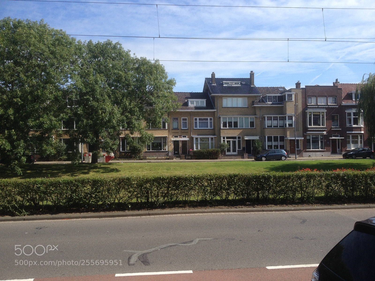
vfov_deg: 40.7
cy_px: 140
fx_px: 379
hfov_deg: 52.6
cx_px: 188
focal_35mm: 35
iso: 50
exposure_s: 1/1346
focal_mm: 4.28
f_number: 2.4
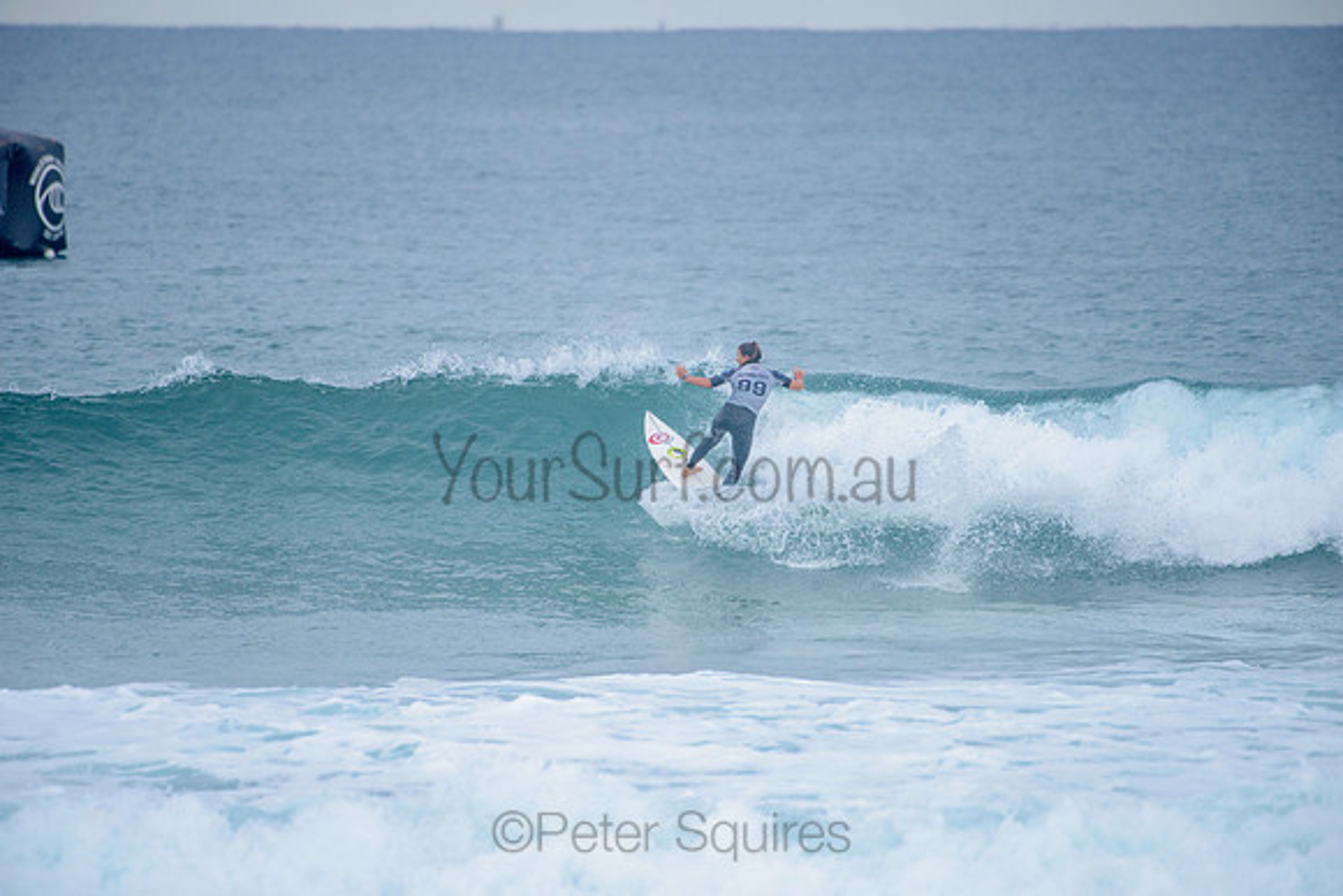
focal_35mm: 512
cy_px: 448
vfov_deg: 2.7
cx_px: 672
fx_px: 19103
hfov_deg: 4.0
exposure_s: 1/2000
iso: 640
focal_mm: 500
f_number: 5.6
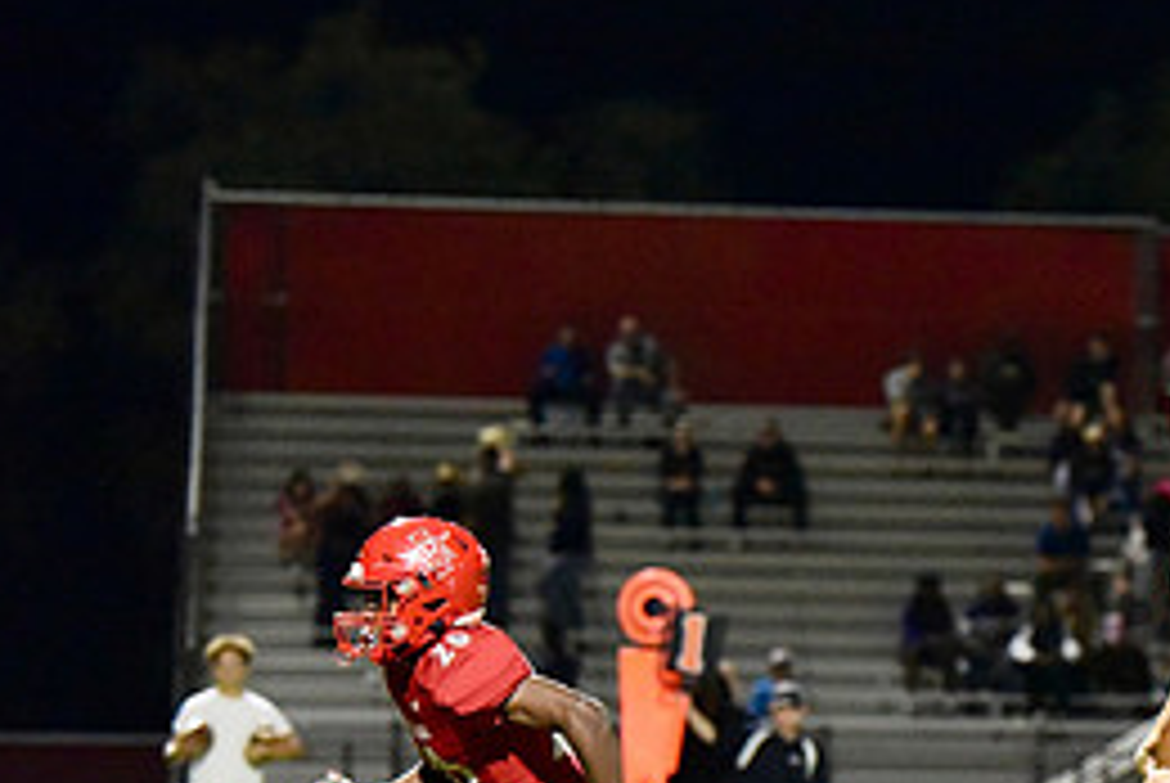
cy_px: 673
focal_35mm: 323
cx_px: 1224
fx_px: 10509
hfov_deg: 6.3
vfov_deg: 4.3
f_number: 2.8
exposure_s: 1/1000
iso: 12800
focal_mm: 145
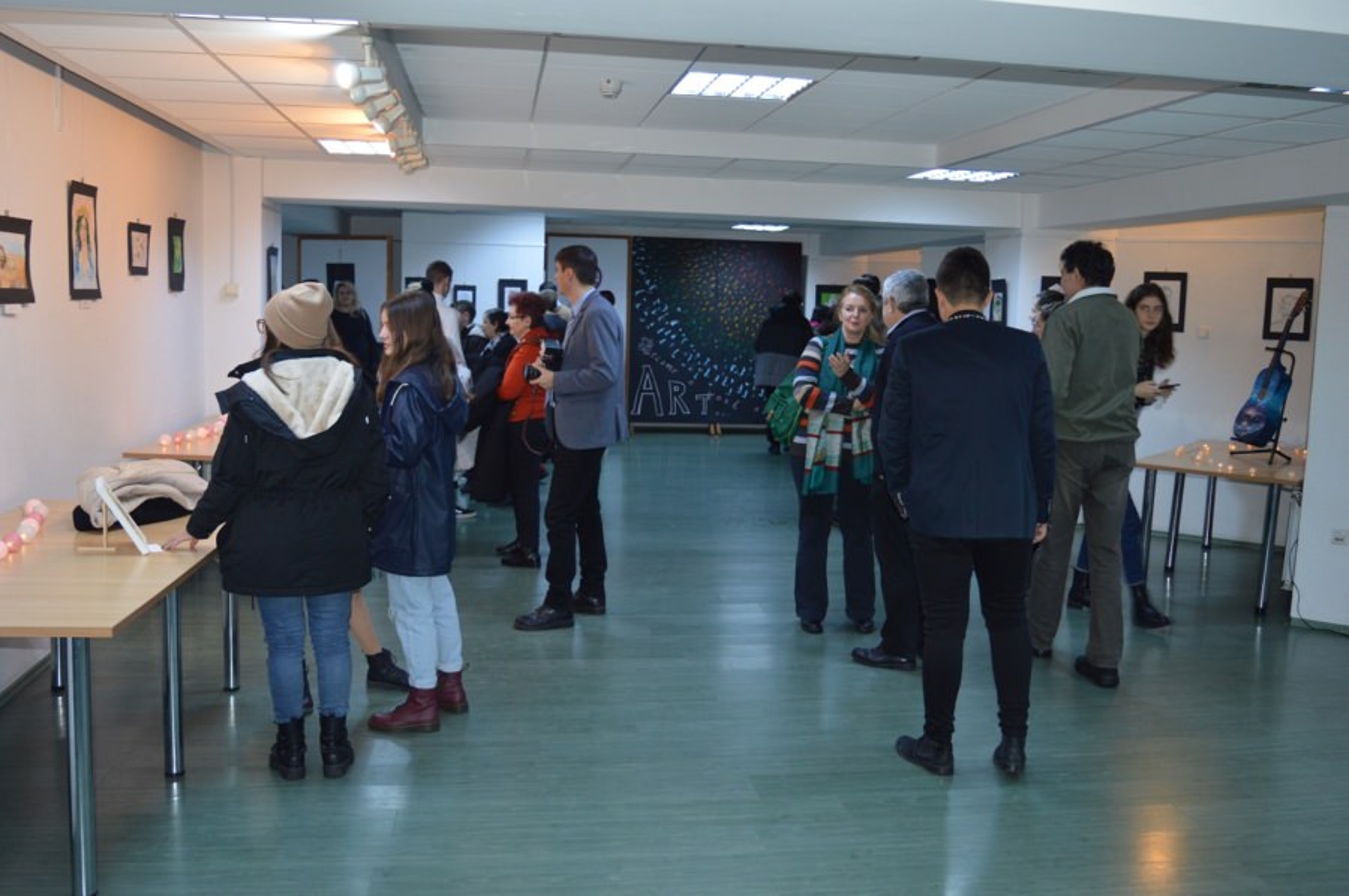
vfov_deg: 39.9
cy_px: 448
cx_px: 674
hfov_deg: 57.3
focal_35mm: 33
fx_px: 1235
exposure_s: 1/60
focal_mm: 22
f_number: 4
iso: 400
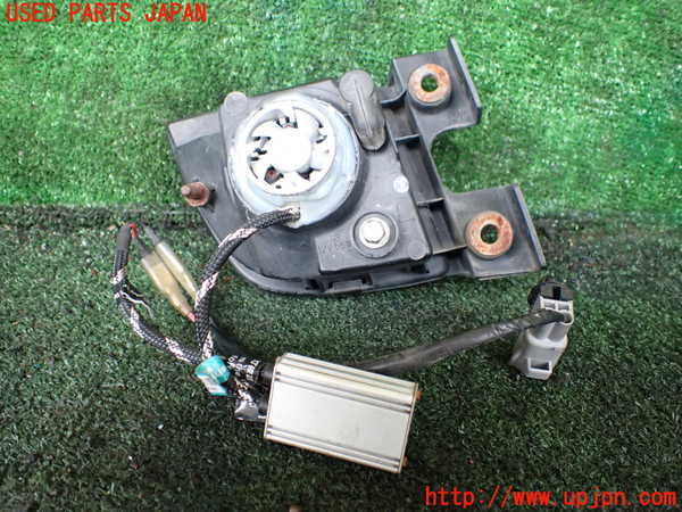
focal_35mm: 30
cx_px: 341
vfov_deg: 46.8
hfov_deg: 60.0
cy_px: 256
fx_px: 591
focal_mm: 5.4
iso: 640
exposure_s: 1/125
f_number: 2.3
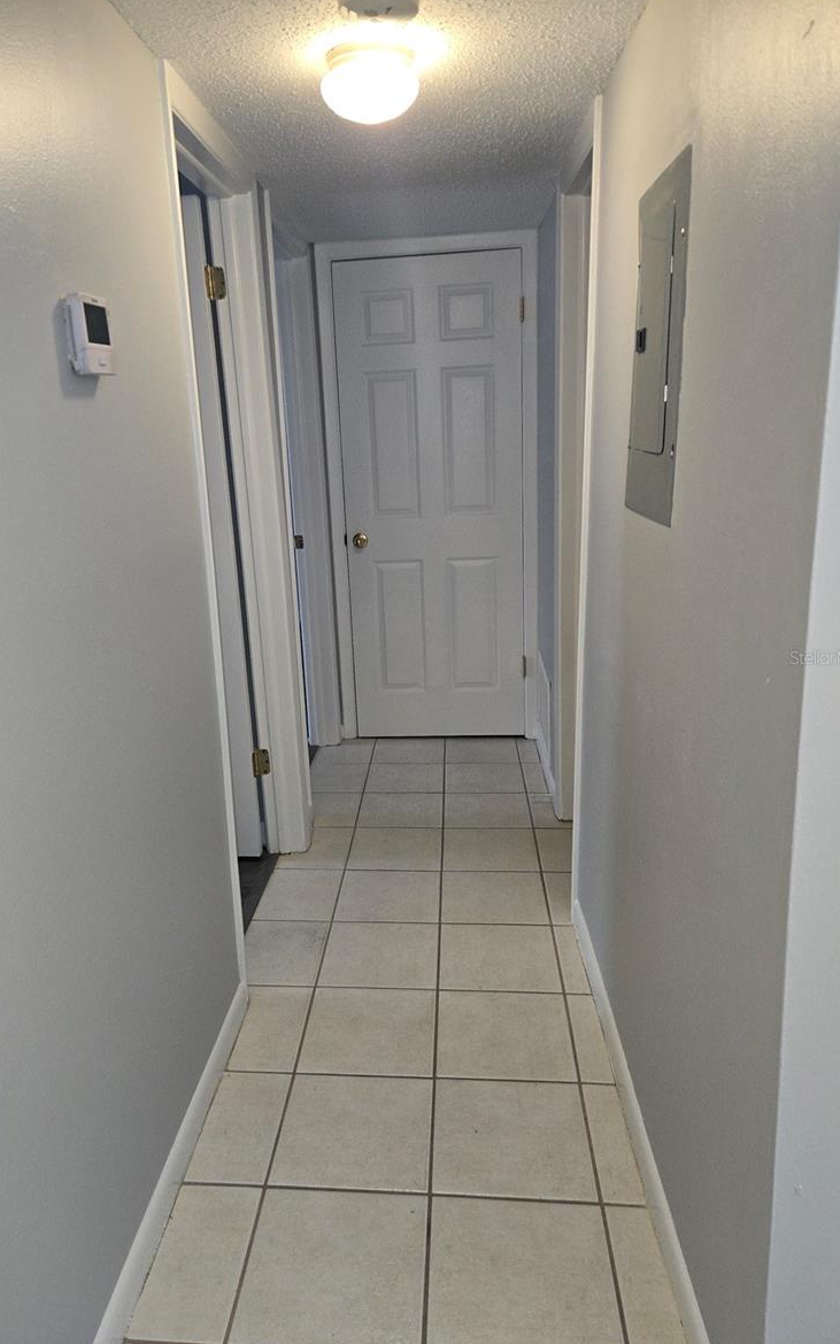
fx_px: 916
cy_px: 657
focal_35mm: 25
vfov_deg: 72.5
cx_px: 354
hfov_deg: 49.1
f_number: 1.8
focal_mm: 5.4
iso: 125
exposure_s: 1/60
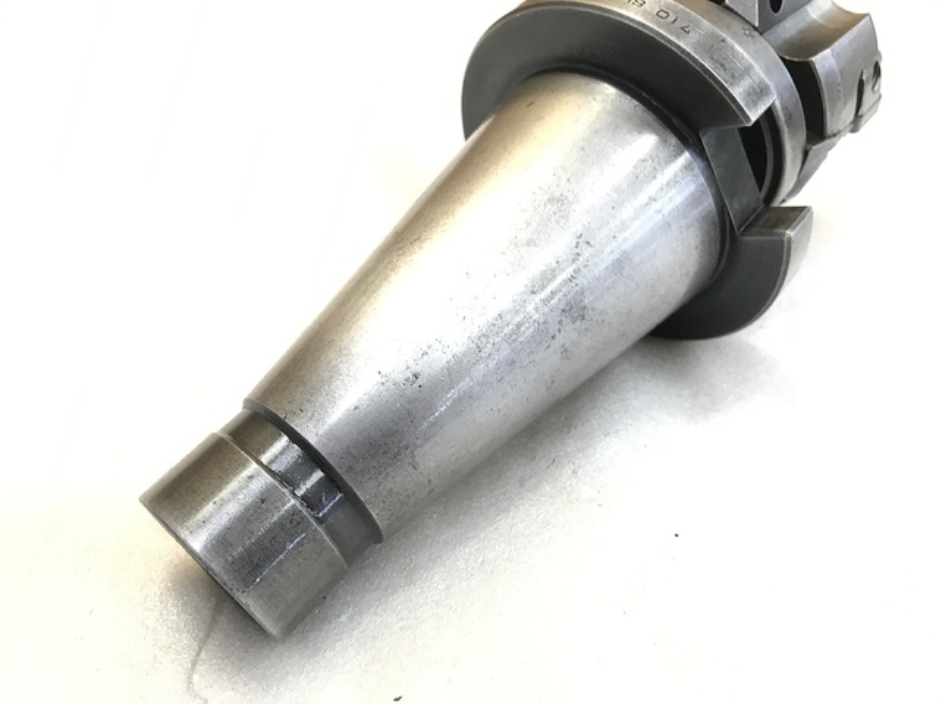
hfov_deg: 63.4
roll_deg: -3.4
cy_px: 352
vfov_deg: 49.7
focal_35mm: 28
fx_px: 760
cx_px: 470
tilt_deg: -42.1
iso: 32
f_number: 1.8
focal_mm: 3.99
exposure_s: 1/20
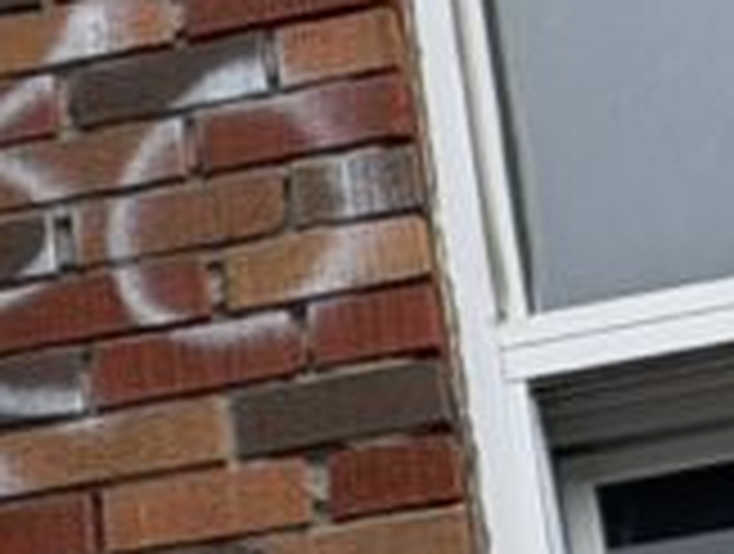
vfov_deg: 4.0
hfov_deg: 4.8
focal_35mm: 376
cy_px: 450
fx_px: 7990
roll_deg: -2.5
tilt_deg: +33.1
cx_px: -2022
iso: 64
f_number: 1.78
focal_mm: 6.76
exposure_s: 1/1575
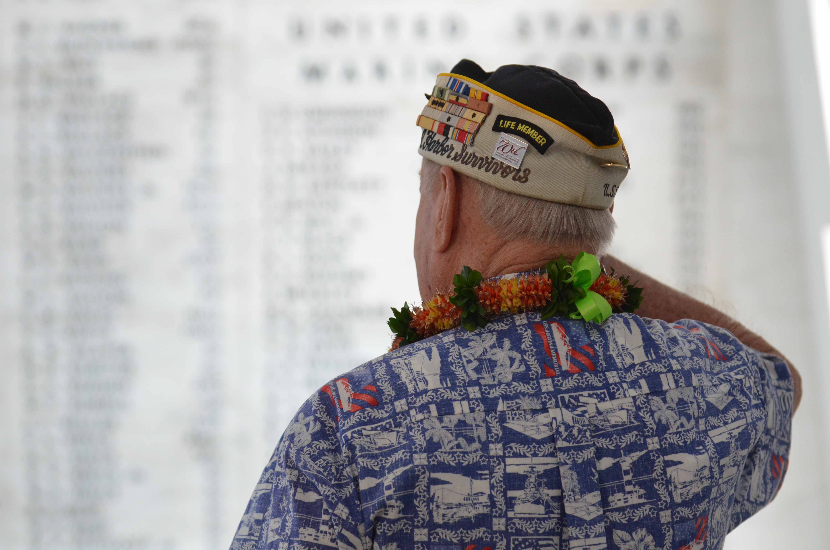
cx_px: 415
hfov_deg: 19.5
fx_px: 2416
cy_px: 275
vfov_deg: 13.0
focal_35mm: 105
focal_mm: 70
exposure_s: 1/800
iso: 1600
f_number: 2.8
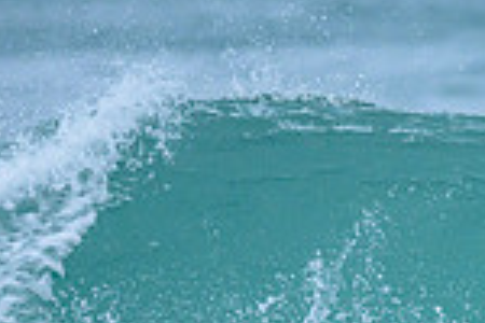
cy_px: 650
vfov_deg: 0.4
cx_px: 918
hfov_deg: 0.6
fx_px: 49008
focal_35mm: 3638
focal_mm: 800
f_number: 6.3
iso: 800
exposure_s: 1/2000
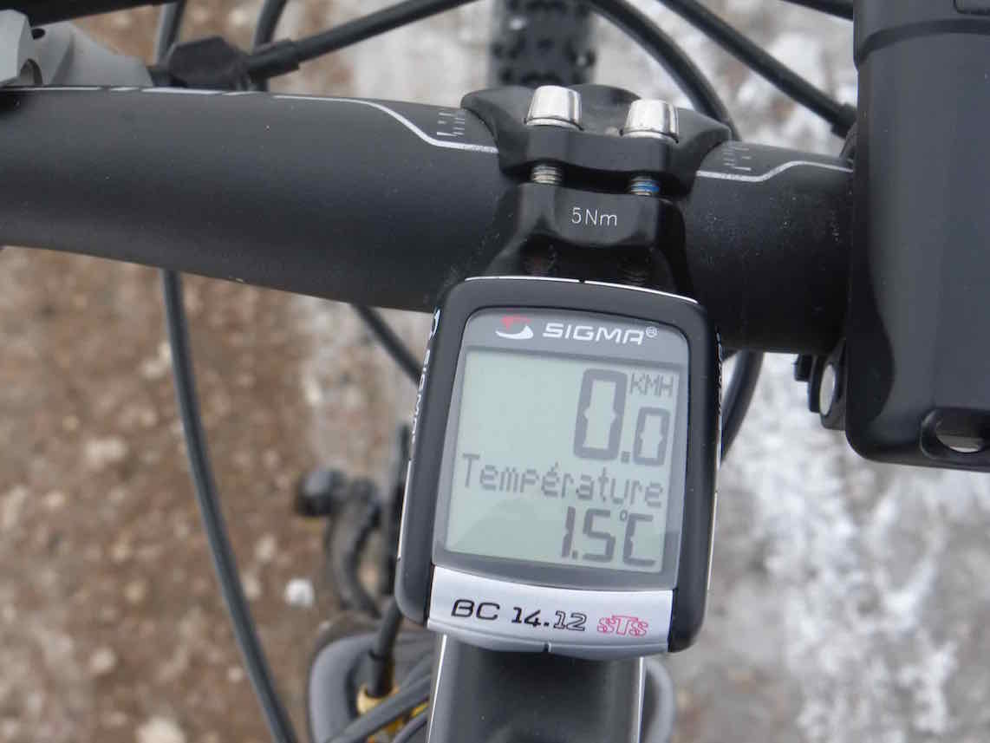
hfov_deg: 26.3
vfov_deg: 19.9
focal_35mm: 74
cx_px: 495
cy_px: 372
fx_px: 2117
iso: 160
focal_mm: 12.5
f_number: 5
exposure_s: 1/60
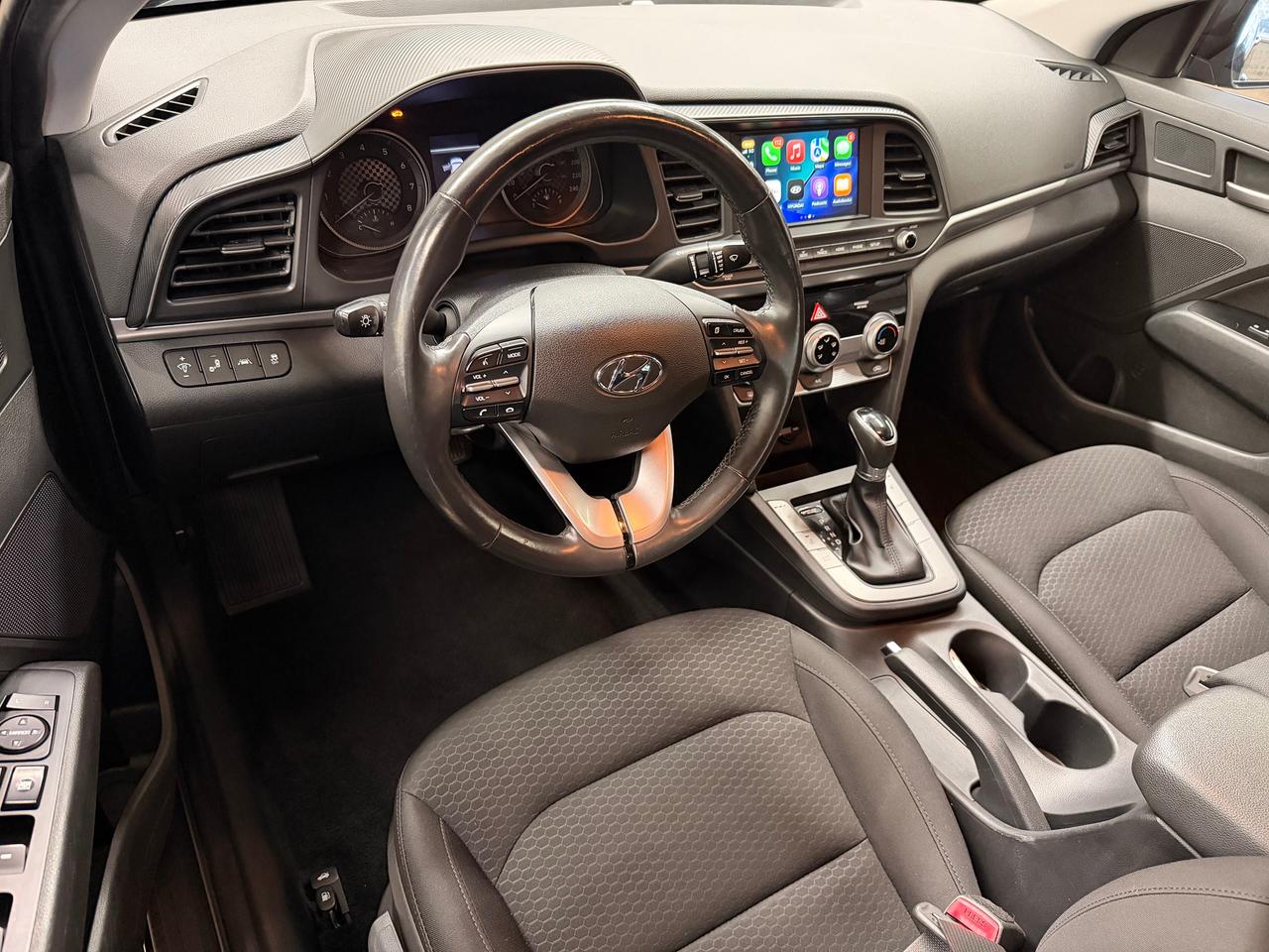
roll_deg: -8.5
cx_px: 634
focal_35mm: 24
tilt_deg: -39.5
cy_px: 476
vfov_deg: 56.8
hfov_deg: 71.6
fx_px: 880
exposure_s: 1/40
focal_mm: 6.76
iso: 1000
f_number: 1.78
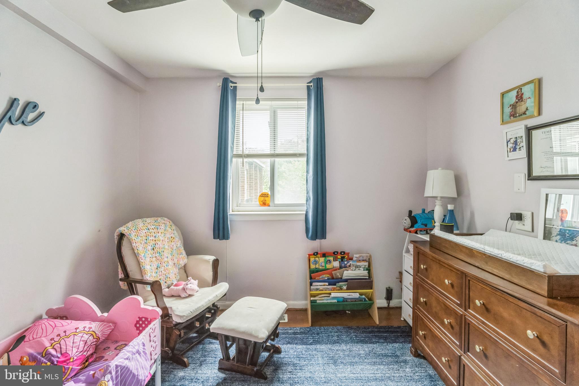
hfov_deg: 95.0
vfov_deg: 72.0
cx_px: 290
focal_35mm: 16
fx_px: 265
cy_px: 193
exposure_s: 1/80
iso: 640
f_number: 5.6
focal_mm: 16.5
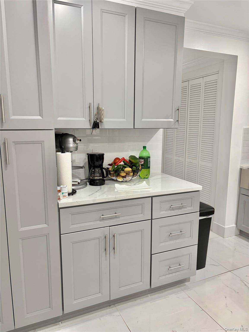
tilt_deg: -8.5
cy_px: 166
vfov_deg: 67.3
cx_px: 124
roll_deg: +0.4
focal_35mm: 26
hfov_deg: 53.1
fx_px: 249
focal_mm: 5.96
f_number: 1.6
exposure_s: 1/60
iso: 125
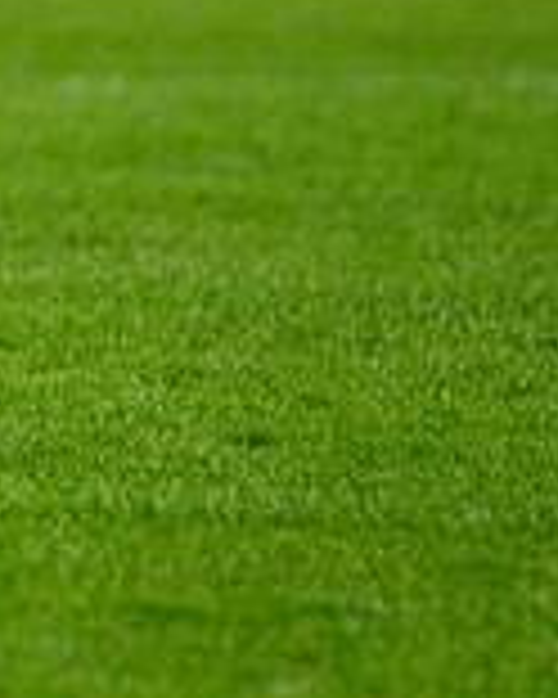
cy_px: -167
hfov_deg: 1.0
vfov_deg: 1.2
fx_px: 32678
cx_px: -724
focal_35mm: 1583
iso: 800
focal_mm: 300
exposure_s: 1/6400
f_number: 2.8
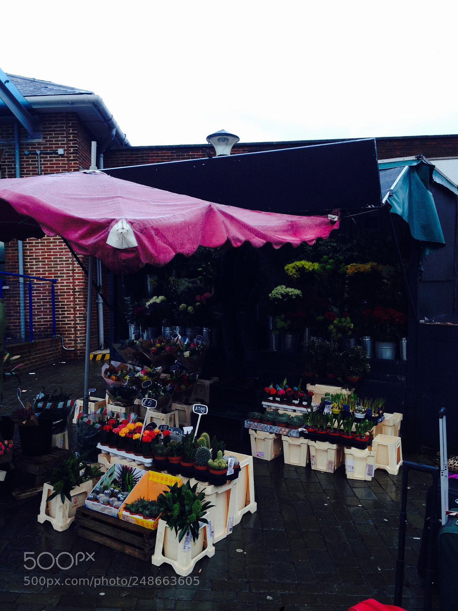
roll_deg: +1.8
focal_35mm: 33
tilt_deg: +2.3
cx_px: 229
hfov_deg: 42.9
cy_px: 306
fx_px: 582
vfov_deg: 55.4
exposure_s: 1/40
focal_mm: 4.12
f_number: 2.4
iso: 50
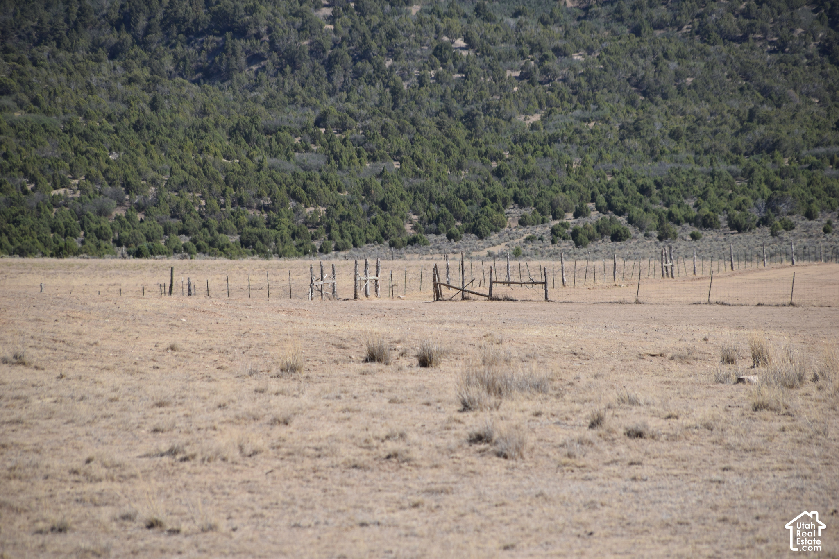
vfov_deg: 5.0
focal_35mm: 278
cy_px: 280
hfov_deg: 7.4
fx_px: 6466
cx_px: 420
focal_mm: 185
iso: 100
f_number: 6
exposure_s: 1/500
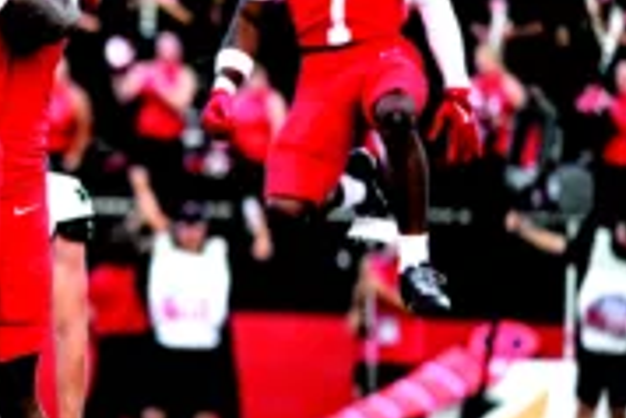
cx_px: -39
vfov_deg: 2.7
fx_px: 8788
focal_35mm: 505
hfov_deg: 4.1
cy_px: 165
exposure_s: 1/2500
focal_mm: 200
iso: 800
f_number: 2.8
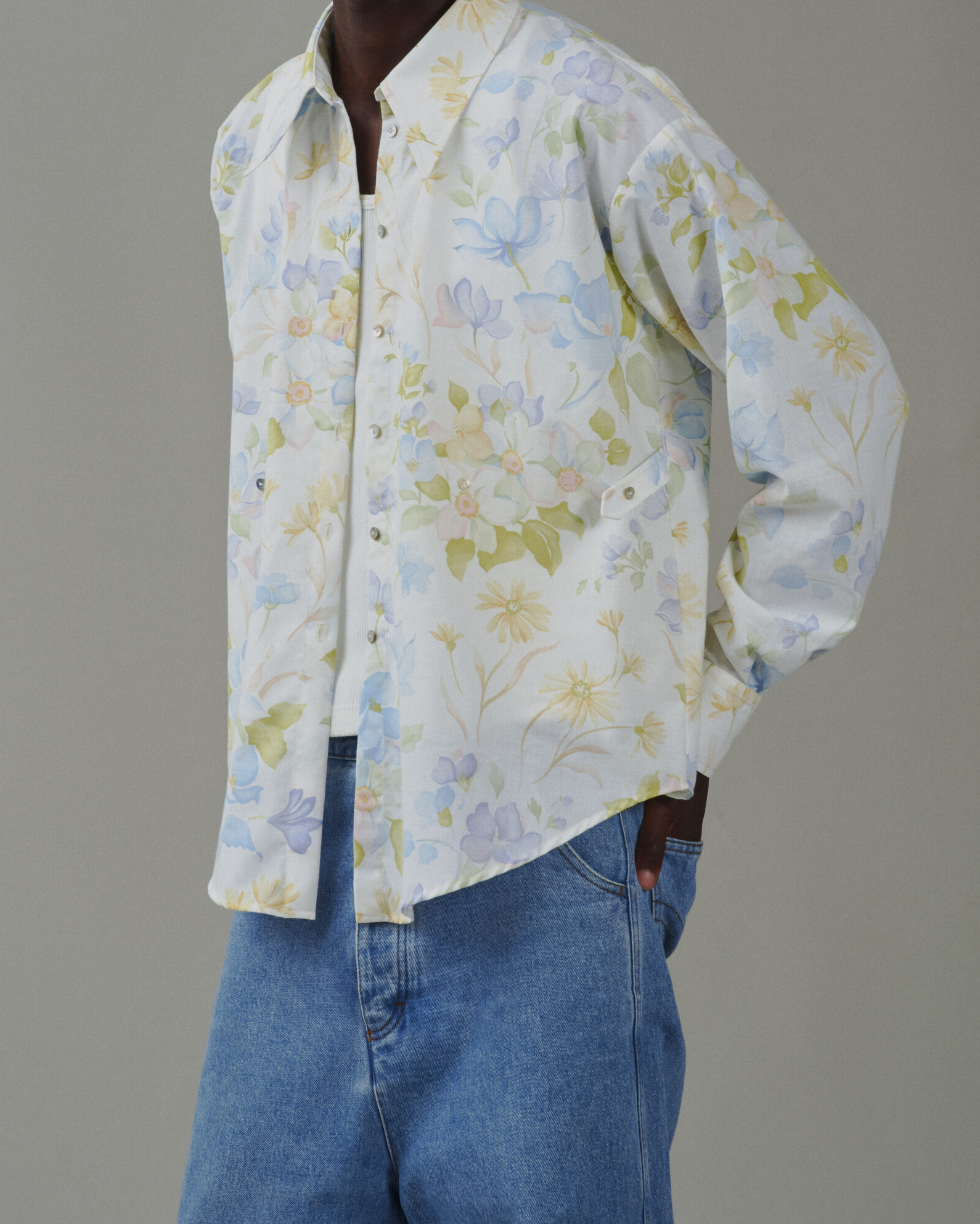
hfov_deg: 12.2
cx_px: 471
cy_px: 455
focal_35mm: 127
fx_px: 4604
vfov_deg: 15.1
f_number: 10
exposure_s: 1/125
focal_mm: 105
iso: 200
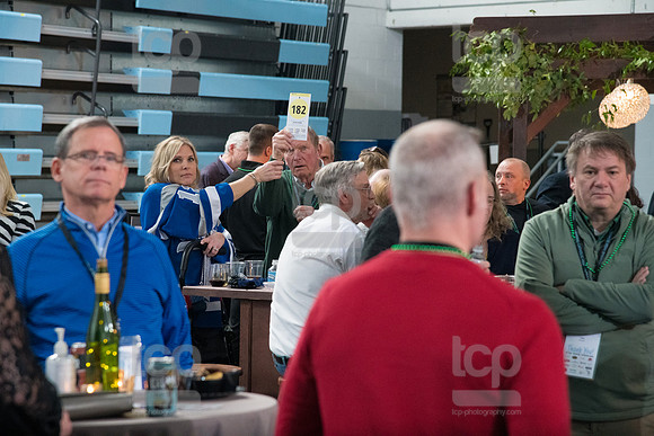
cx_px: 327
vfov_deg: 11.4
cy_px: 218
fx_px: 2180
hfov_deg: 17.1
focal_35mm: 120
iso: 4000
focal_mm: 120
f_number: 5.6
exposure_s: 1/250
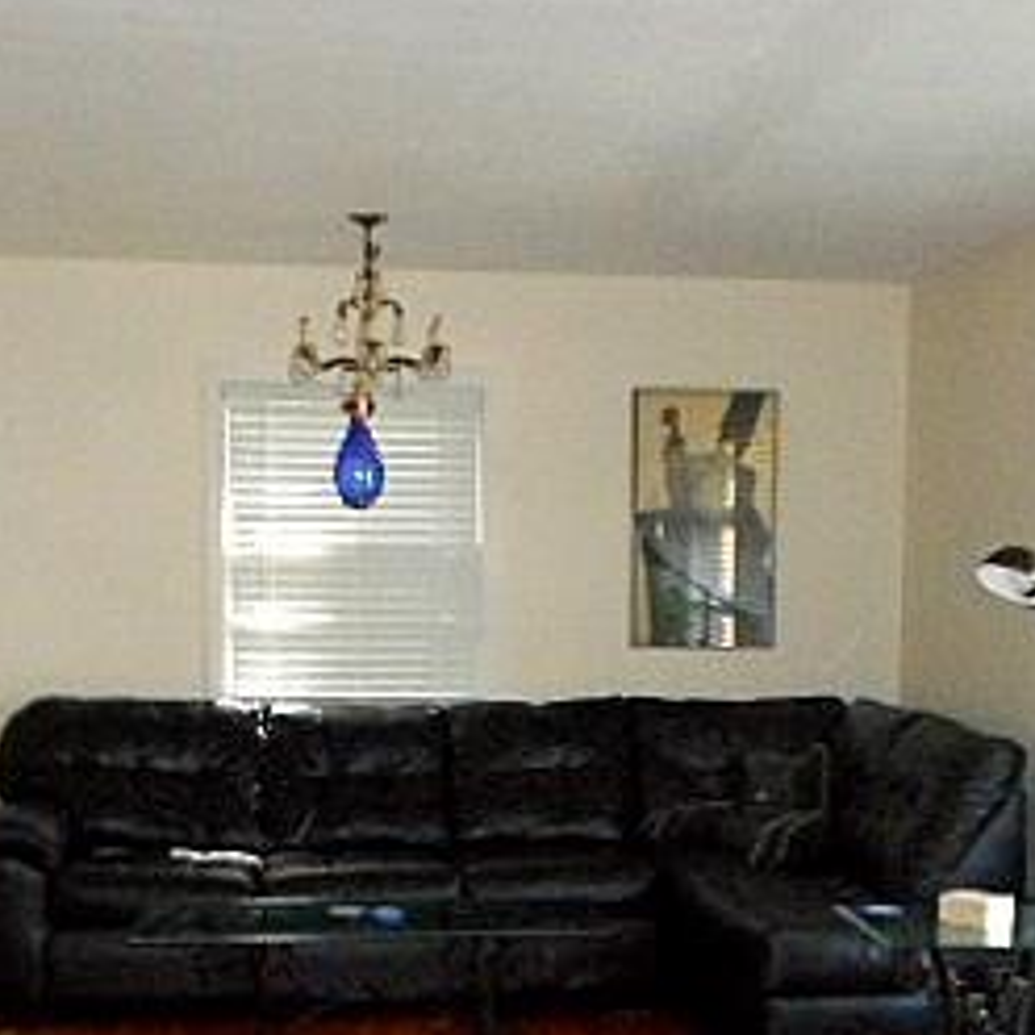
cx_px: 588
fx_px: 1928
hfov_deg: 30.0
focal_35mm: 57
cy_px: 776
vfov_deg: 29.6
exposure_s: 1/25
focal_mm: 4.5
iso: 800
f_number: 3.7
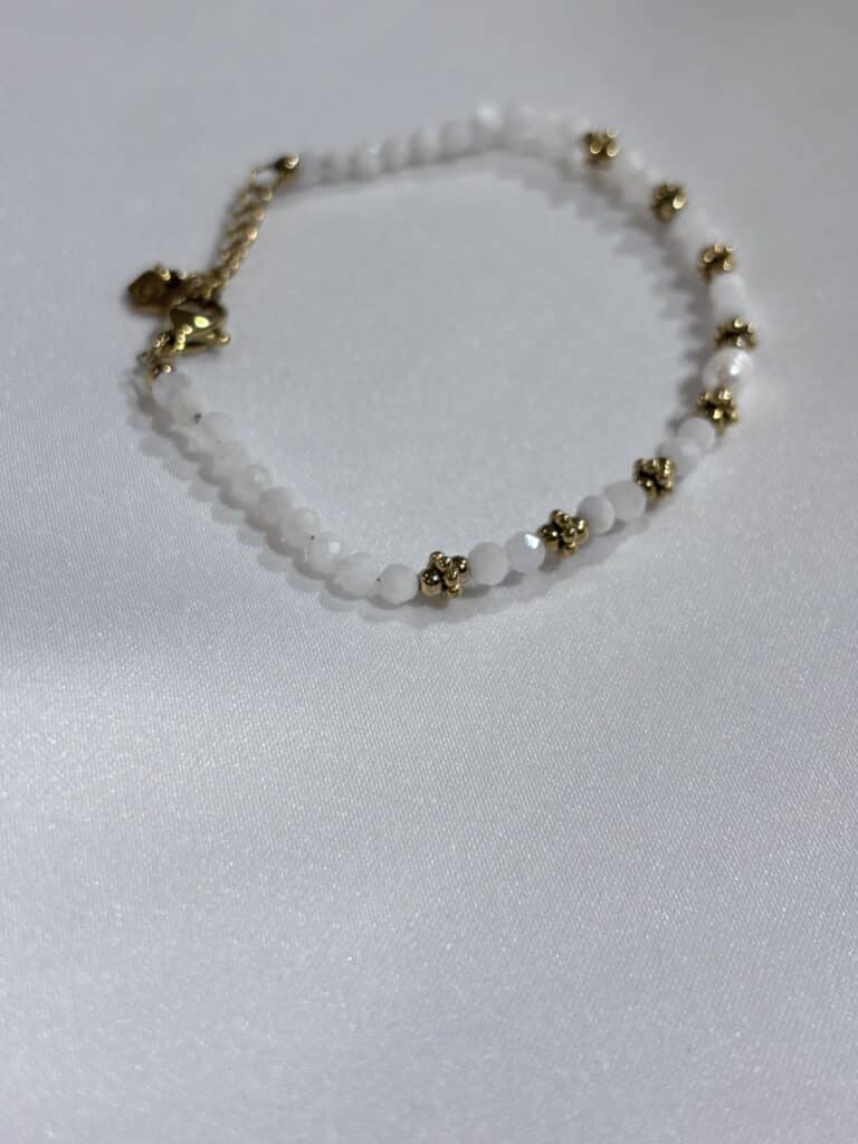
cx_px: 429
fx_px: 1719
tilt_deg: -45.5
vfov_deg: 36.8
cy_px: 572
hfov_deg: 28.0
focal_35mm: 52
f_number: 1.6
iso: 32
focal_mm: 5.96
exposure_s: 1/191
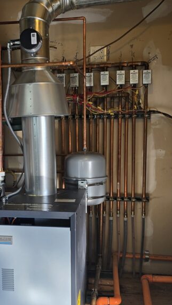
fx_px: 365
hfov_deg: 26.3
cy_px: 171
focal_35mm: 45
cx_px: 51
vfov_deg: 45.4
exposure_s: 1/120
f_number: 1.7
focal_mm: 6.3
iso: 16
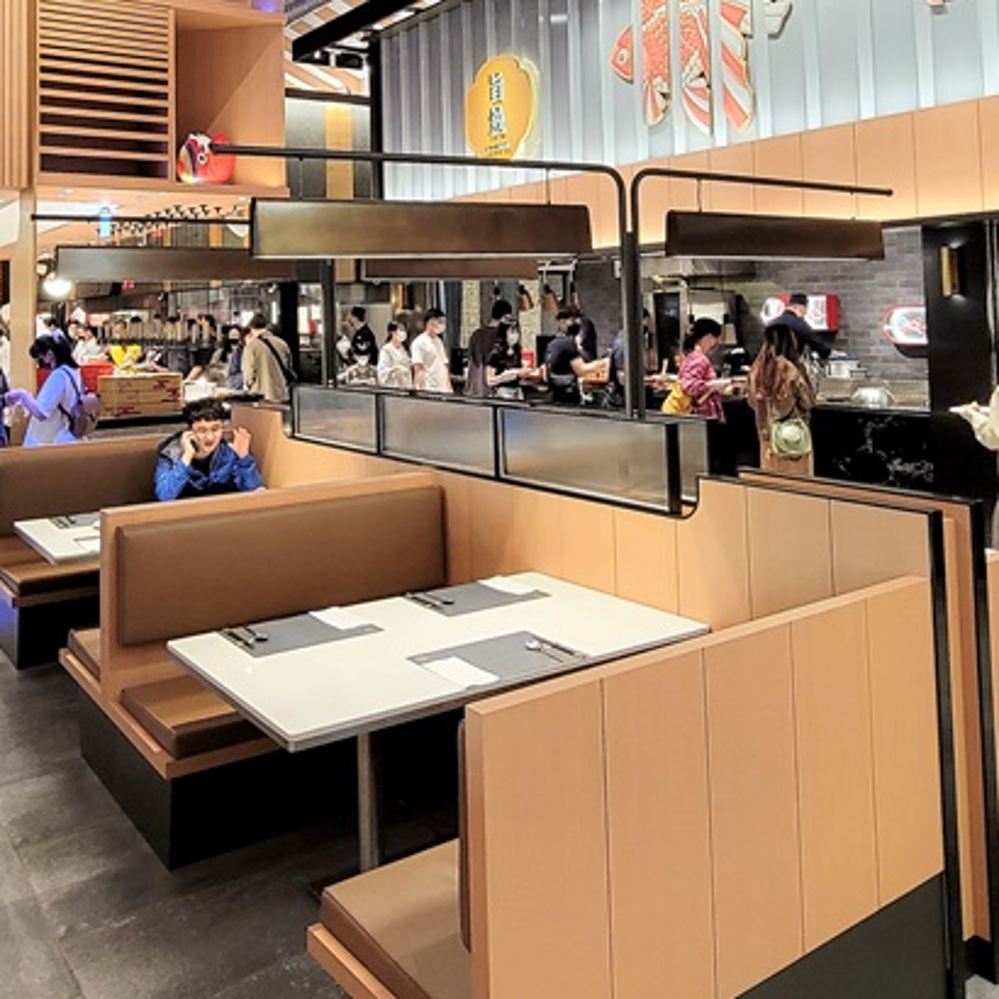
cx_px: 417
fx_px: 914
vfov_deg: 54.6
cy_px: 249
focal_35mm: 28
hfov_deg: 57.0
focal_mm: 2.2
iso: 320
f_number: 2.2
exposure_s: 1/45
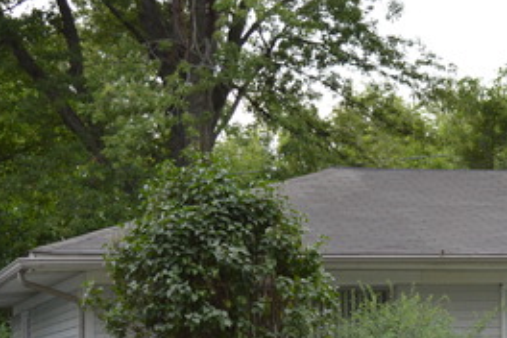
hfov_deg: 15.4
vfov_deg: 10.4
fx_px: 1845
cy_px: 351
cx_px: 497
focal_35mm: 131
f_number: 5
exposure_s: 1/125
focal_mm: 36
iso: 280
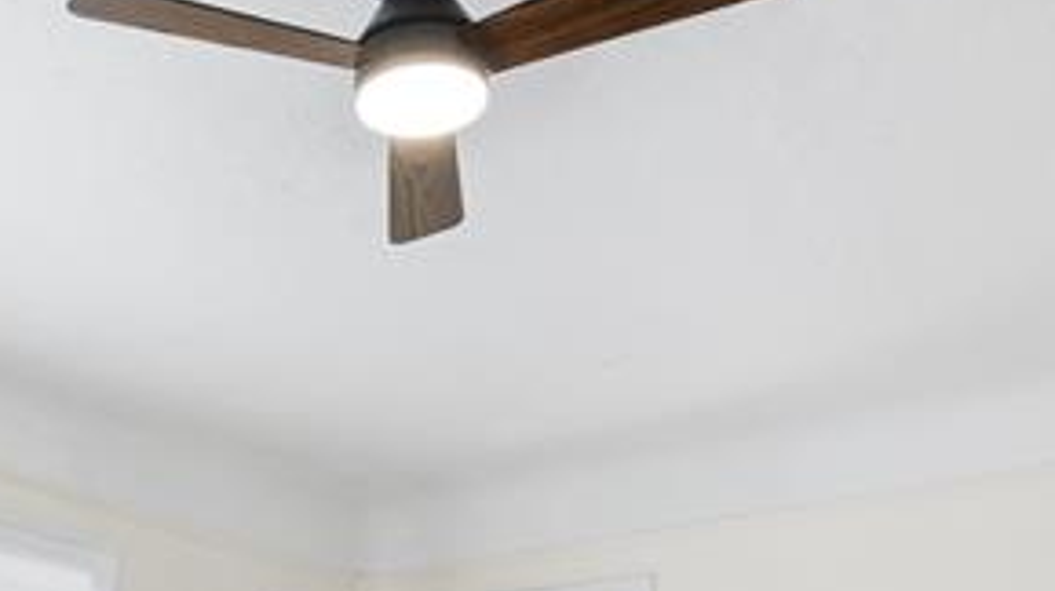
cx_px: 310
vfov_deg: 18.1
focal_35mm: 52
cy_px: 1071
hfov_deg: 39.2
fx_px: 1453
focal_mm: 14
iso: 100
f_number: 11
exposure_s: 1/5
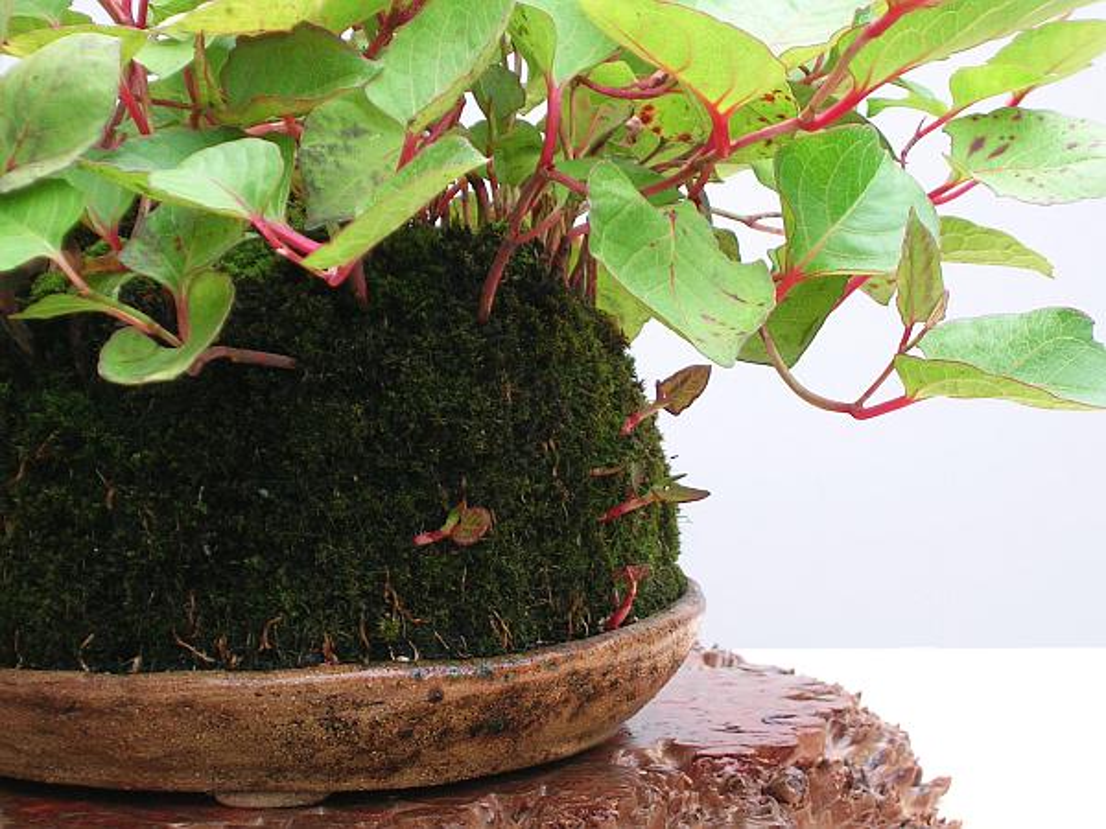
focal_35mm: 105
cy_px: 414
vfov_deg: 14.1
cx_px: 553
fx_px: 3355
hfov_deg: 18.7
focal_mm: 16.2
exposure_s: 1/38.4
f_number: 4.9
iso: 50
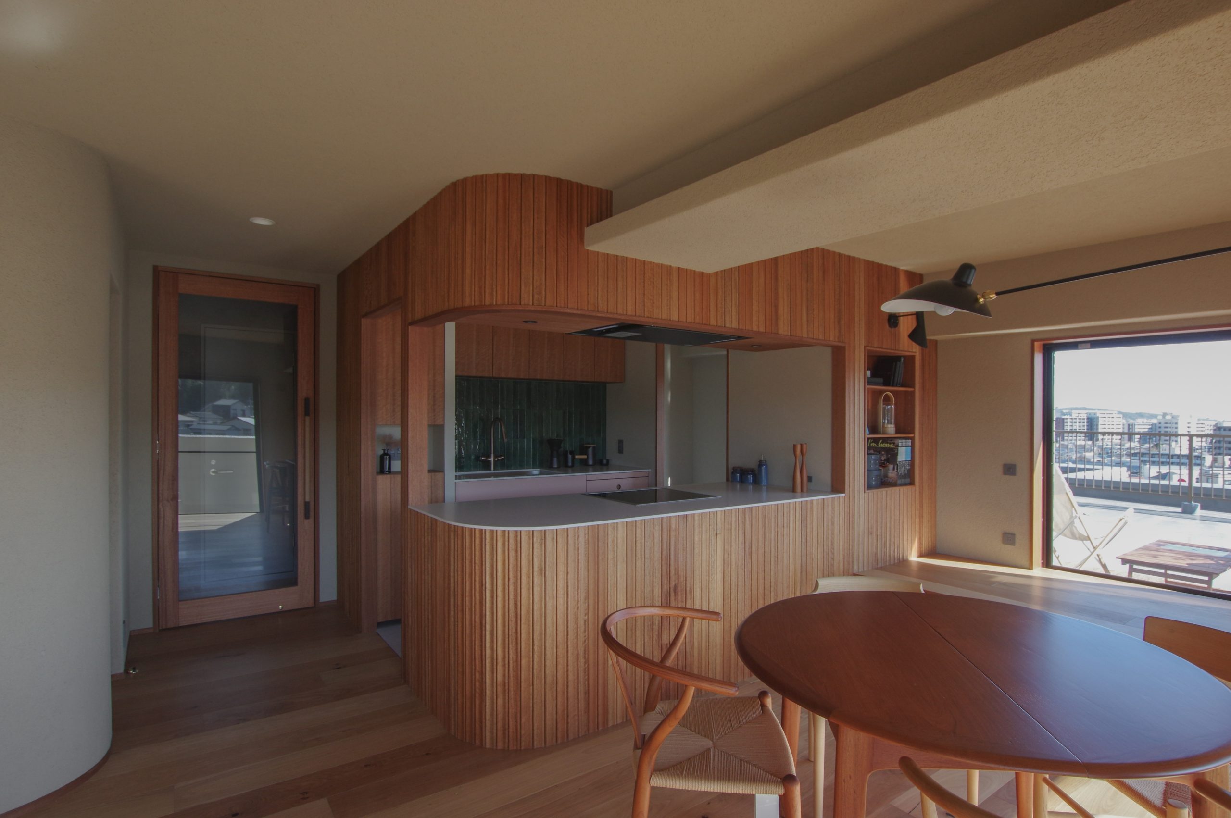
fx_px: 615
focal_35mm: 18
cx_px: 616
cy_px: 409
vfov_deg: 67.3
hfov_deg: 90.1
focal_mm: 12
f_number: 9
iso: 400
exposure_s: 1/60
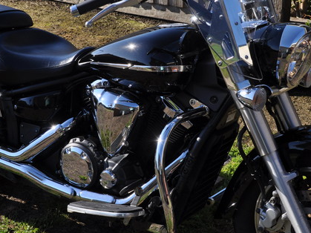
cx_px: 160
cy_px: 104
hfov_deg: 29.4
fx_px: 593
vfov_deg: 22.2
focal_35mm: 66
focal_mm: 24
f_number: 9
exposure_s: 1/320
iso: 200
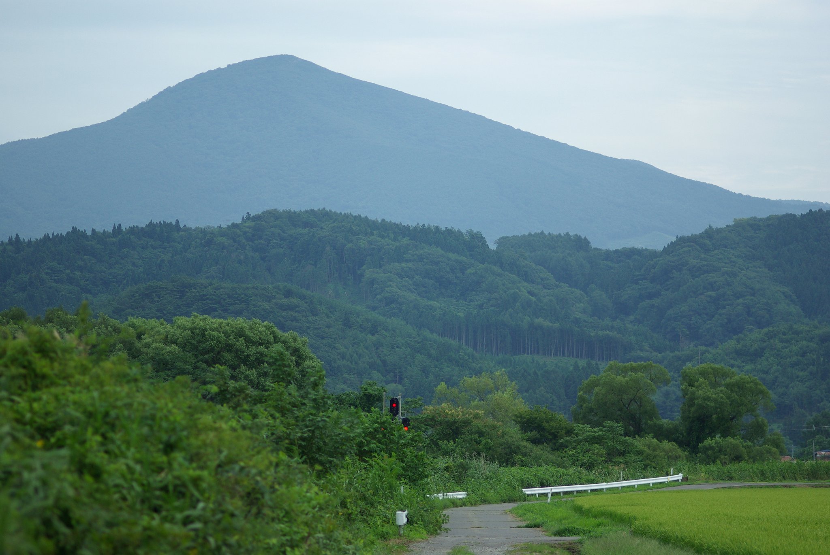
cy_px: 278
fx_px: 1212
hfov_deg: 37.8
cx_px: 415
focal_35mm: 52
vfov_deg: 25.8
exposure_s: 1/4000
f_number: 2
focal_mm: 35
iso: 160
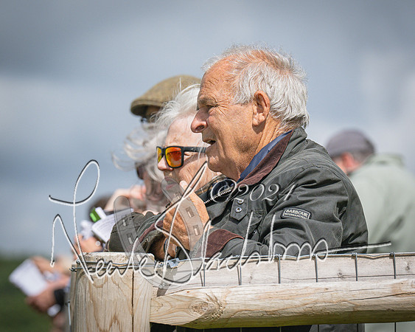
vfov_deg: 3.9
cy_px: 136
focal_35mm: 399
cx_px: 208
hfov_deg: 4.9
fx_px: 4899
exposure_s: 1/3200
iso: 400
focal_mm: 200
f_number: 5.6
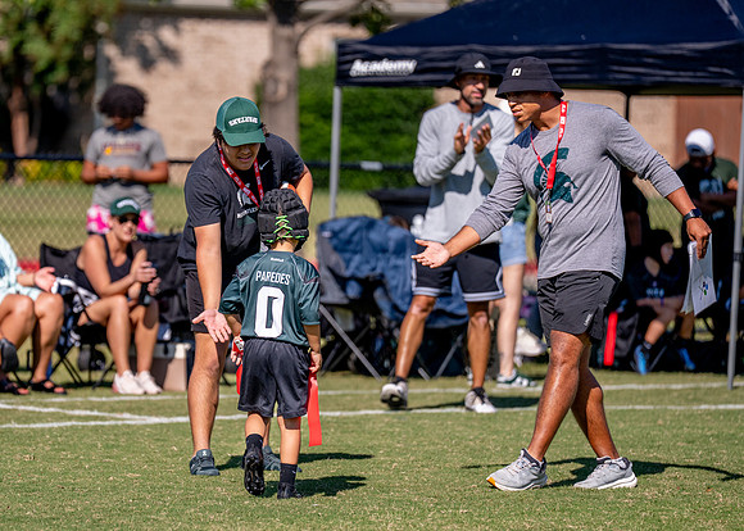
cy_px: 277
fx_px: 5715
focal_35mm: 271
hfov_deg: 7.4
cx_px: 236
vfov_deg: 5.3
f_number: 2.8
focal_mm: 200
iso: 250
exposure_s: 1/5000
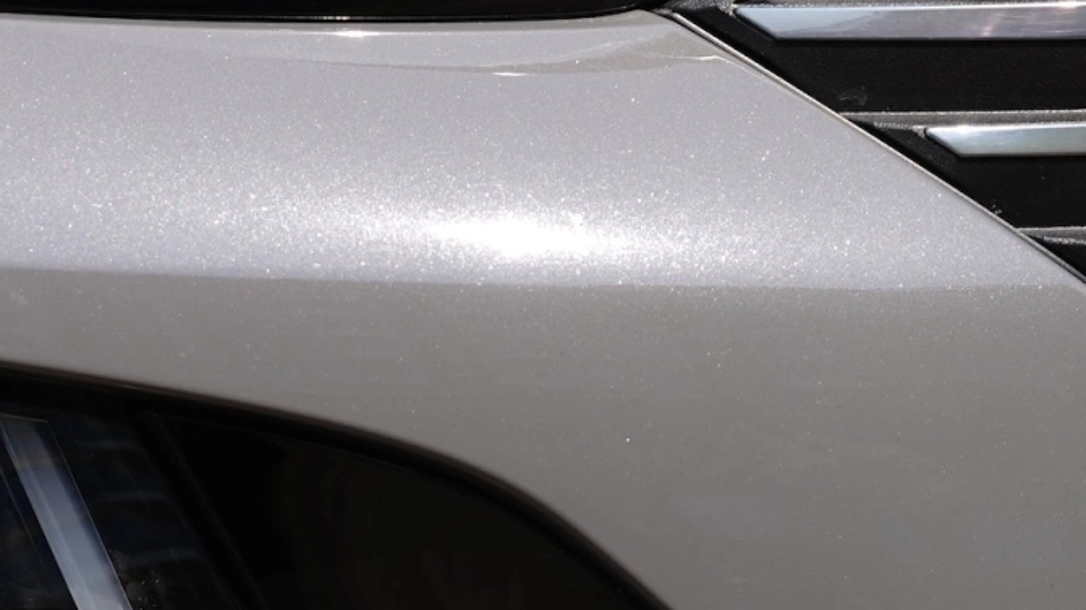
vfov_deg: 2.6
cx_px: 252
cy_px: 277
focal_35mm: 476
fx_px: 13703
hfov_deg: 4.5
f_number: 4
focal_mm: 127
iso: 50
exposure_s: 1/400
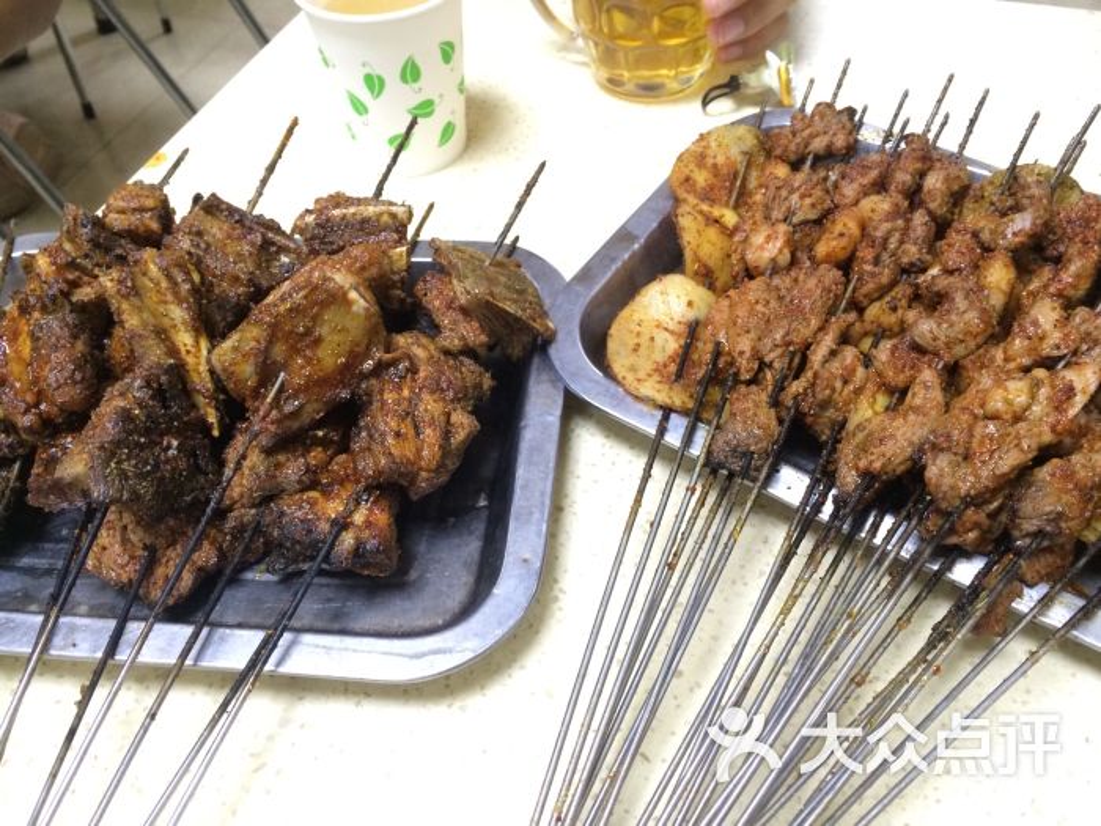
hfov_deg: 61.7
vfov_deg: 48.2
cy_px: 413
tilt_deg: -49.8
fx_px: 922
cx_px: 550
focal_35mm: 29
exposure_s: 1/33
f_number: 2.2
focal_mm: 4.15
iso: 250
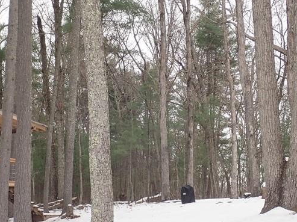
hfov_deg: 24.7
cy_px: 120
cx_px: 123
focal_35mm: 79
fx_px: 677
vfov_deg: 18.6
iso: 100
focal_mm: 6.86
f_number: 3.5
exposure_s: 1/160
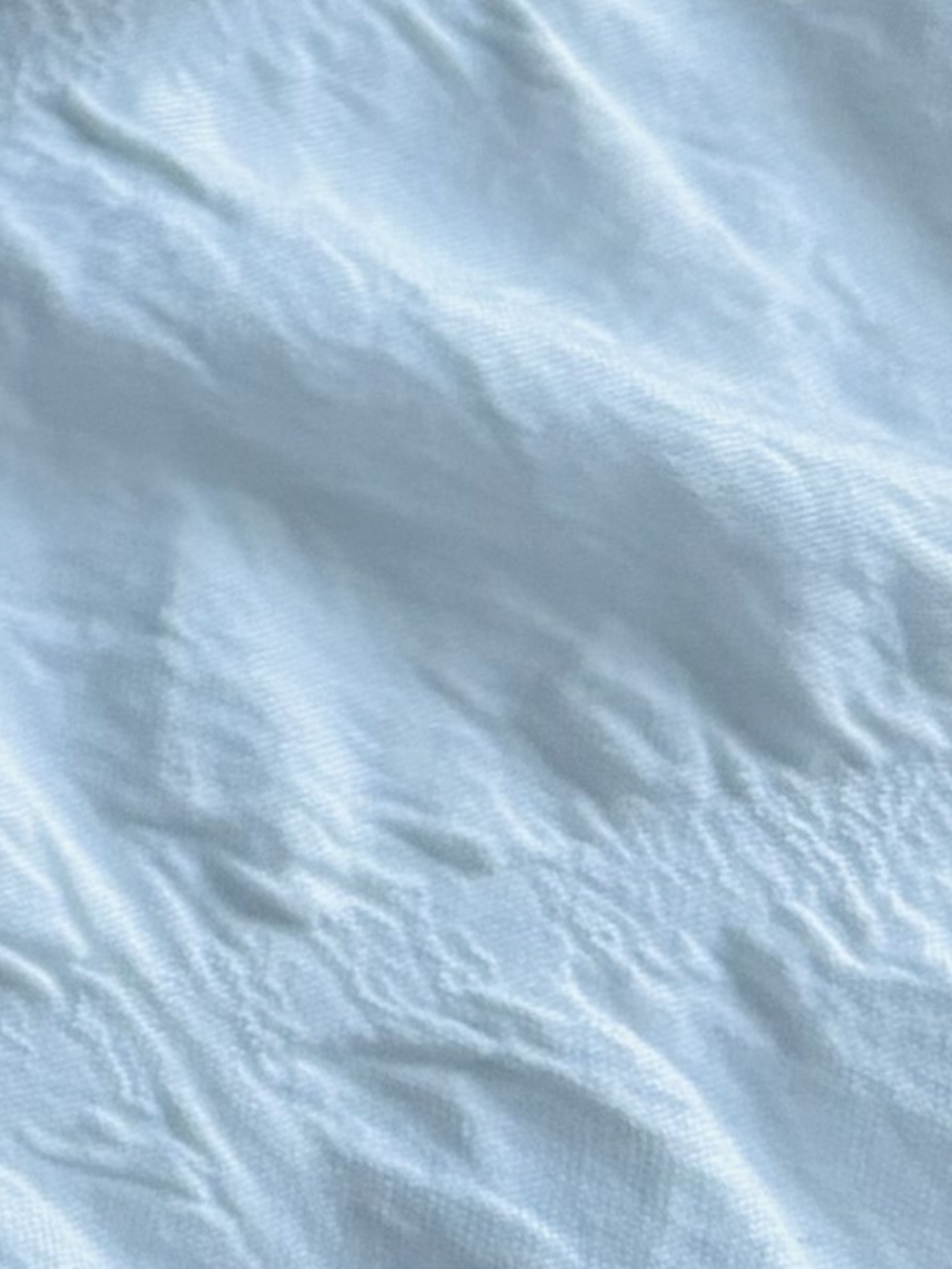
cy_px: -1156
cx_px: -1994
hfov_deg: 7.7
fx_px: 6122
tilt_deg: -66.8
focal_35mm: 167
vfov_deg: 10.9
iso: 250
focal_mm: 5.96
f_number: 1.6
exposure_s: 1/60
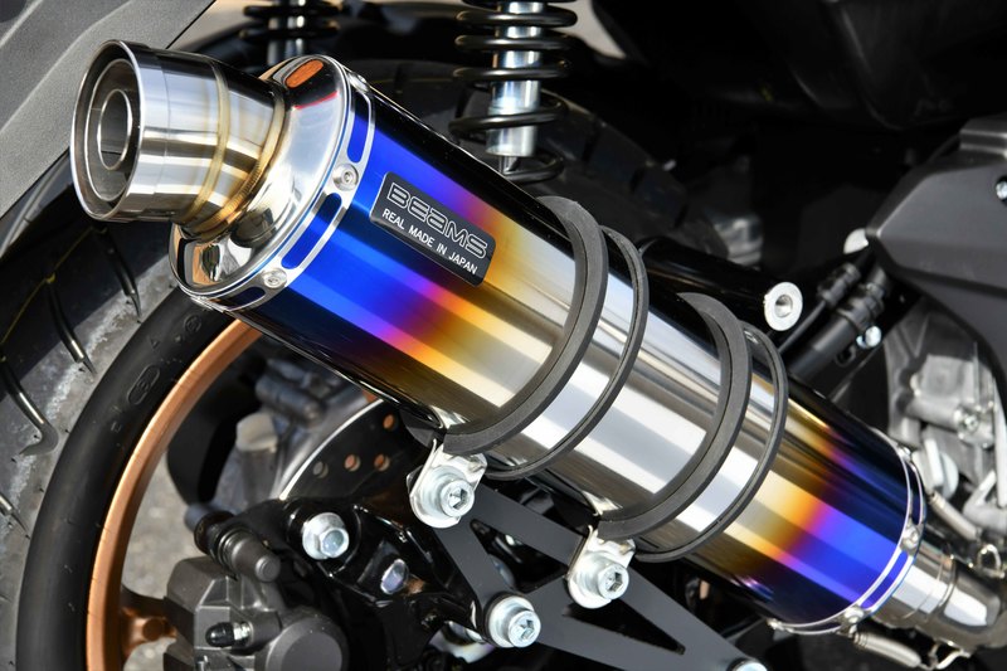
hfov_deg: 28.8
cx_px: 504
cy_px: 336
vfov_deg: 19.4
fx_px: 1958
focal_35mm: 70
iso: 400
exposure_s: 1/400
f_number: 11
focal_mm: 70
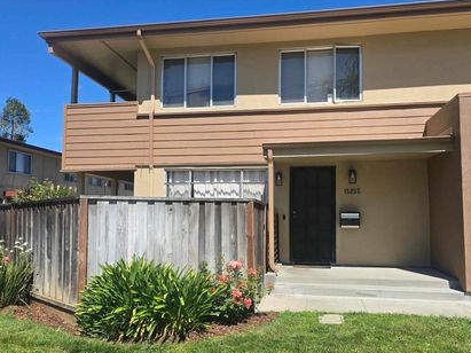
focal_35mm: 28
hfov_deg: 63.4
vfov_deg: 49.7
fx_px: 381
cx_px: 250
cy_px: 191
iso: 12
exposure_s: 1/692
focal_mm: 6.3
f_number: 1.7
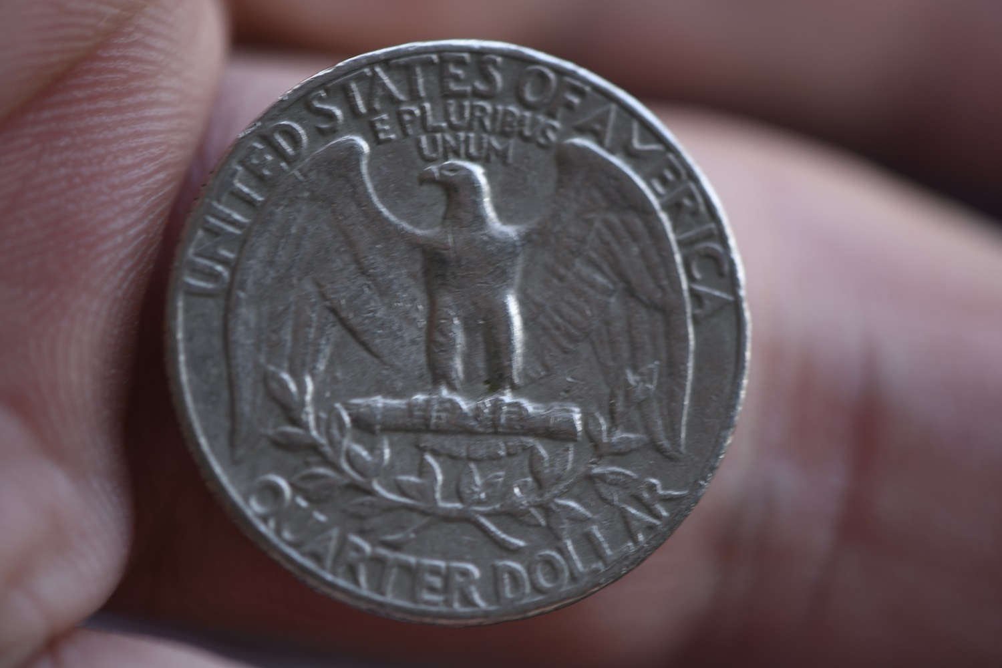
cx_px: 501
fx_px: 3548
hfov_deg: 16.1
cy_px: 334
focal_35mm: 128
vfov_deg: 10.8
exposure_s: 1/100
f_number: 4.2
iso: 100
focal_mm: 85
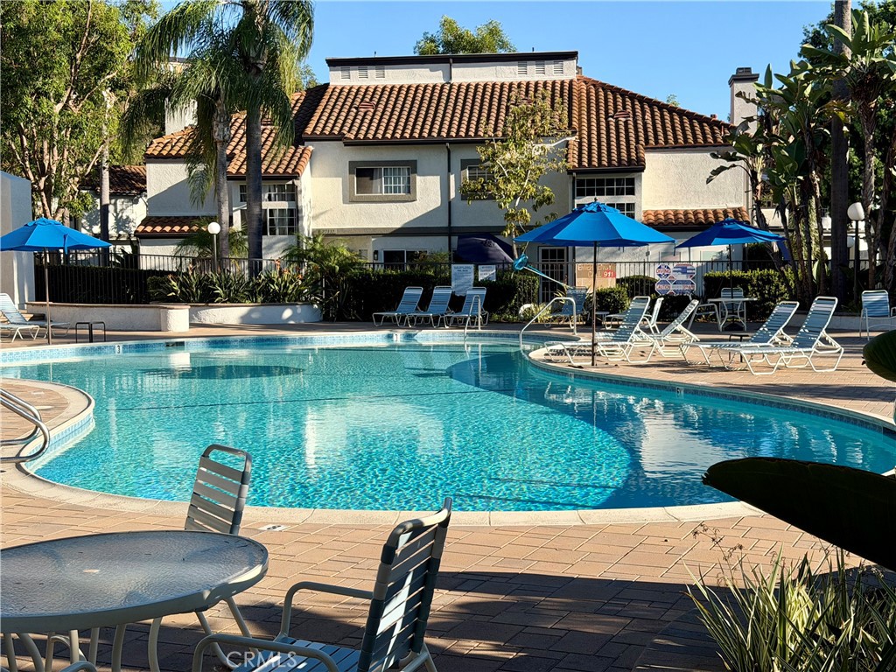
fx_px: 1242
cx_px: 448
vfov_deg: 30.3
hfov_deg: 39.7
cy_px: 336
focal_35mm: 48
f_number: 1.78
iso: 64
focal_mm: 6.76
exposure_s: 1/2976
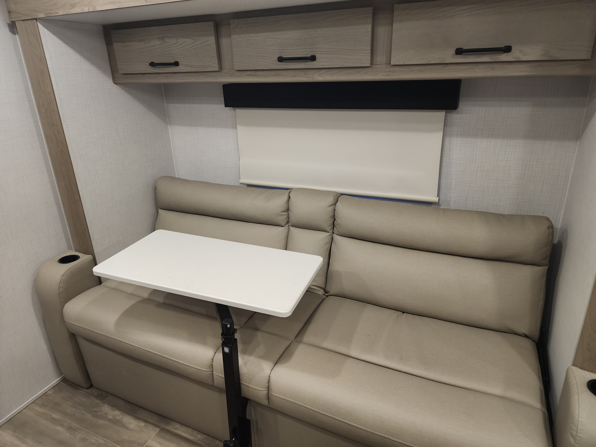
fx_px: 396
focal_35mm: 23
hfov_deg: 73.9
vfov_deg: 58.9
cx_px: 298
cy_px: 224
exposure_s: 1/120
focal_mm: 6.4
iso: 320
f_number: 1.8
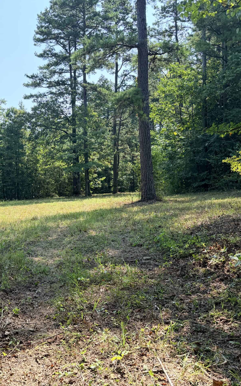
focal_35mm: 34
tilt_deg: -1.6
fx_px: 357
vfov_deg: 56.7
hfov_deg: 35.5
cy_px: 193
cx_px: 34
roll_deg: +1.1
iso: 100
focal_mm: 6.76
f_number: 1.78
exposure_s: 1/1314
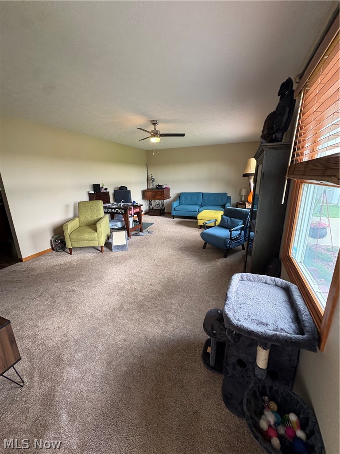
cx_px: 170
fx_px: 183
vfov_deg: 102.1
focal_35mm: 14
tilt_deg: -19.6
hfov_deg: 85.7
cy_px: 227
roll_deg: +0.3
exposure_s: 1/83
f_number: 2.2
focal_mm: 2.22
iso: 200
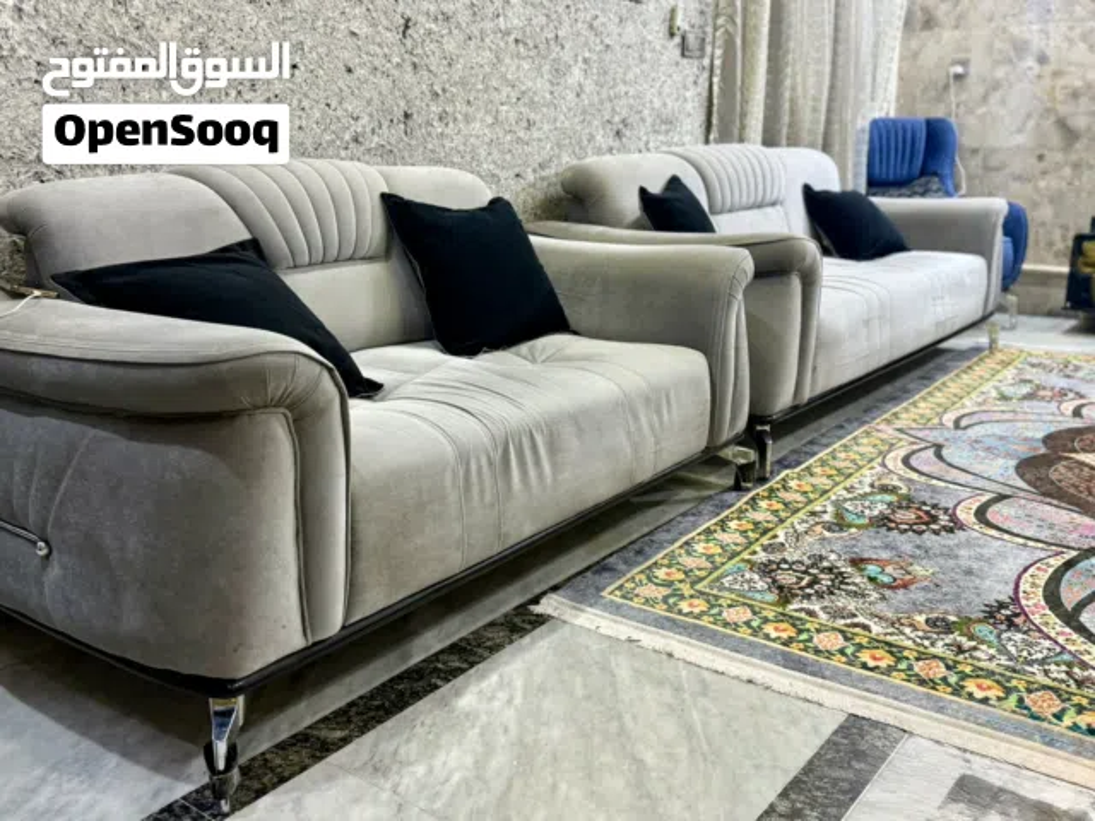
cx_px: 548
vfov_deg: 56.8
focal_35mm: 24
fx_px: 759
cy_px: 410
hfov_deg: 71.6
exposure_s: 1/50
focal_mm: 6.76
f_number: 1.78
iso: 200
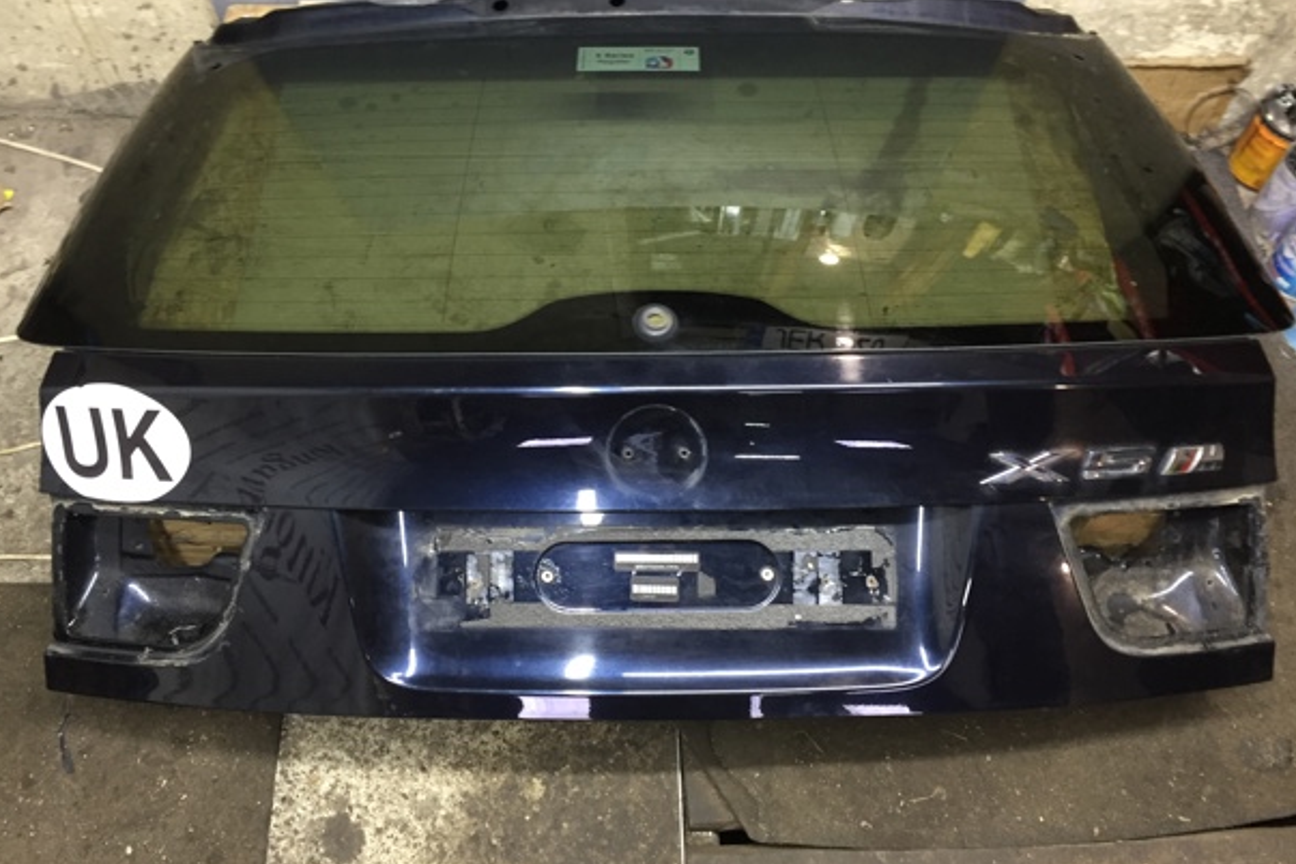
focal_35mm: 32
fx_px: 1152
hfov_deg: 58.7
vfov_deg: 41.0
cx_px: 623
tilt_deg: -56.6
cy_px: 372
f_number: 2.2
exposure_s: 1/33
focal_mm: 4.15
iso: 160
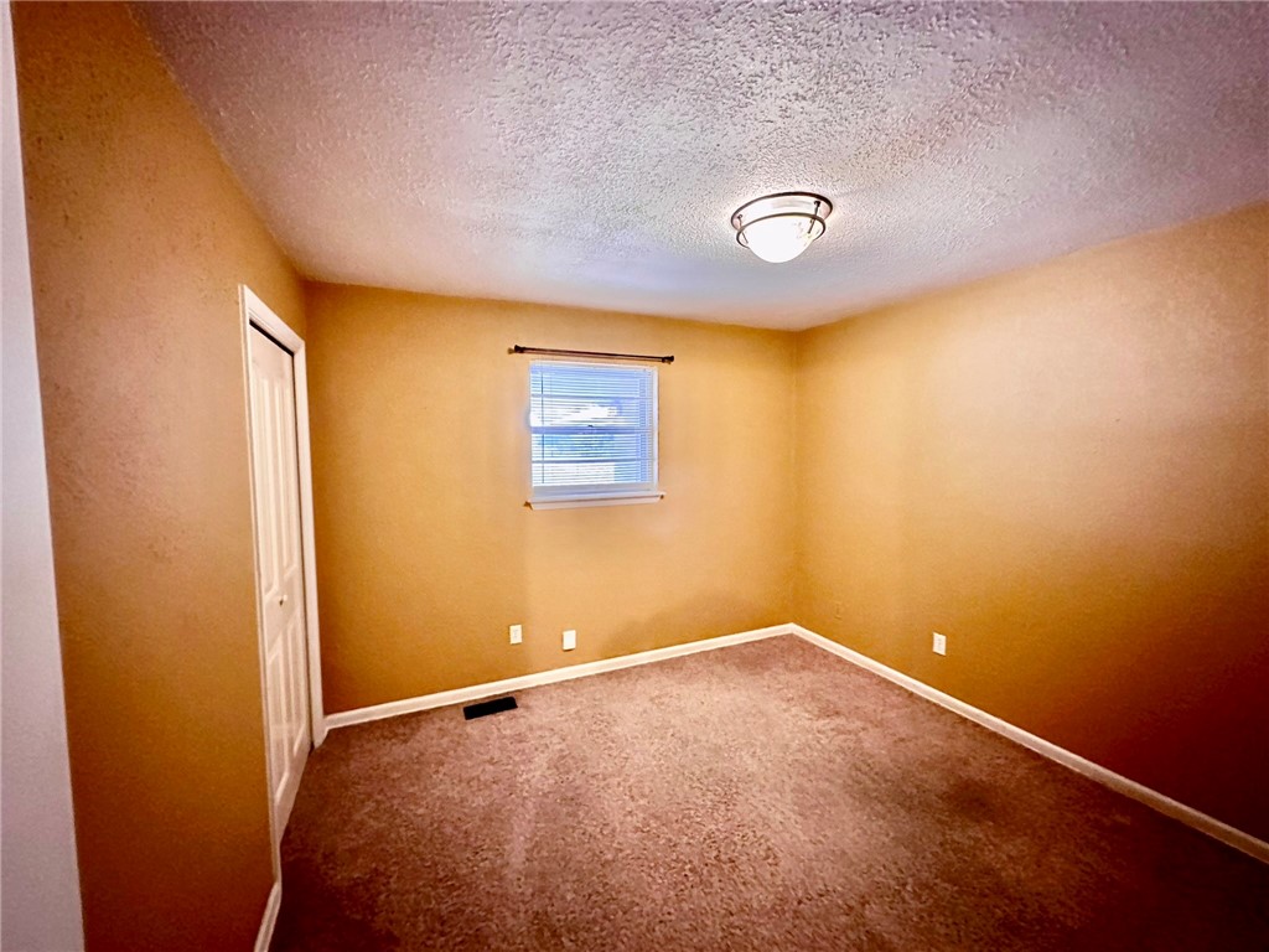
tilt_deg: -4.3
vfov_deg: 85.7
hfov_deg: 102.1
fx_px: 513
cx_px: 634
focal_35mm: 14
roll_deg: +0.5
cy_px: 476
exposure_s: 1/40
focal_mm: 2.22
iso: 1000
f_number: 2.2
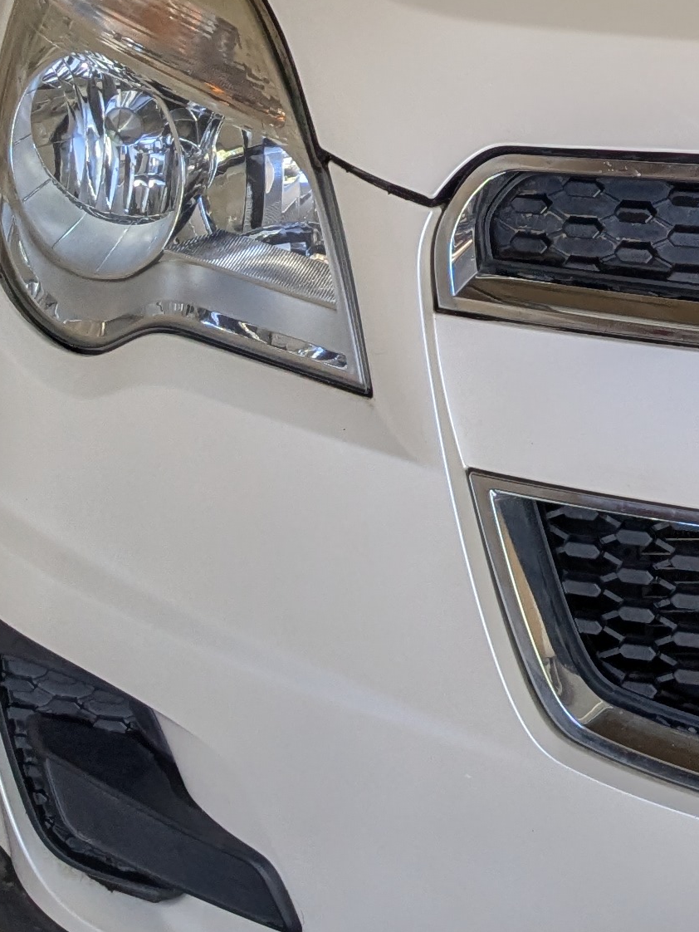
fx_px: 2611
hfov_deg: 14.0
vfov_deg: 19.6
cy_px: 3
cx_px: 1151
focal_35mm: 97
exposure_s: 1/156
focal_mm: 4.38
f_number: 1.73
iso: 48
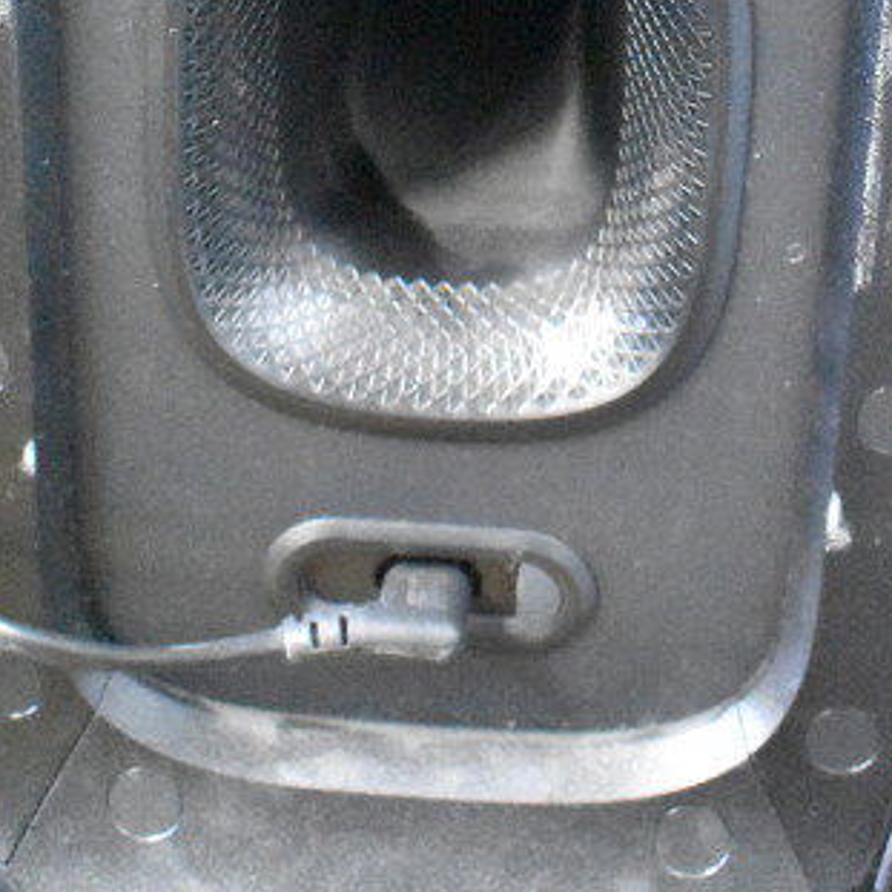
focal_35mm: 90
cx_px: 436
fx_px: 2624
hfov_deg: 19.3
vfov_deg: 18.0
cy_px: -274
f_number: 4
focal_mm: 24
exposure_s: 1/40
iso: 20000
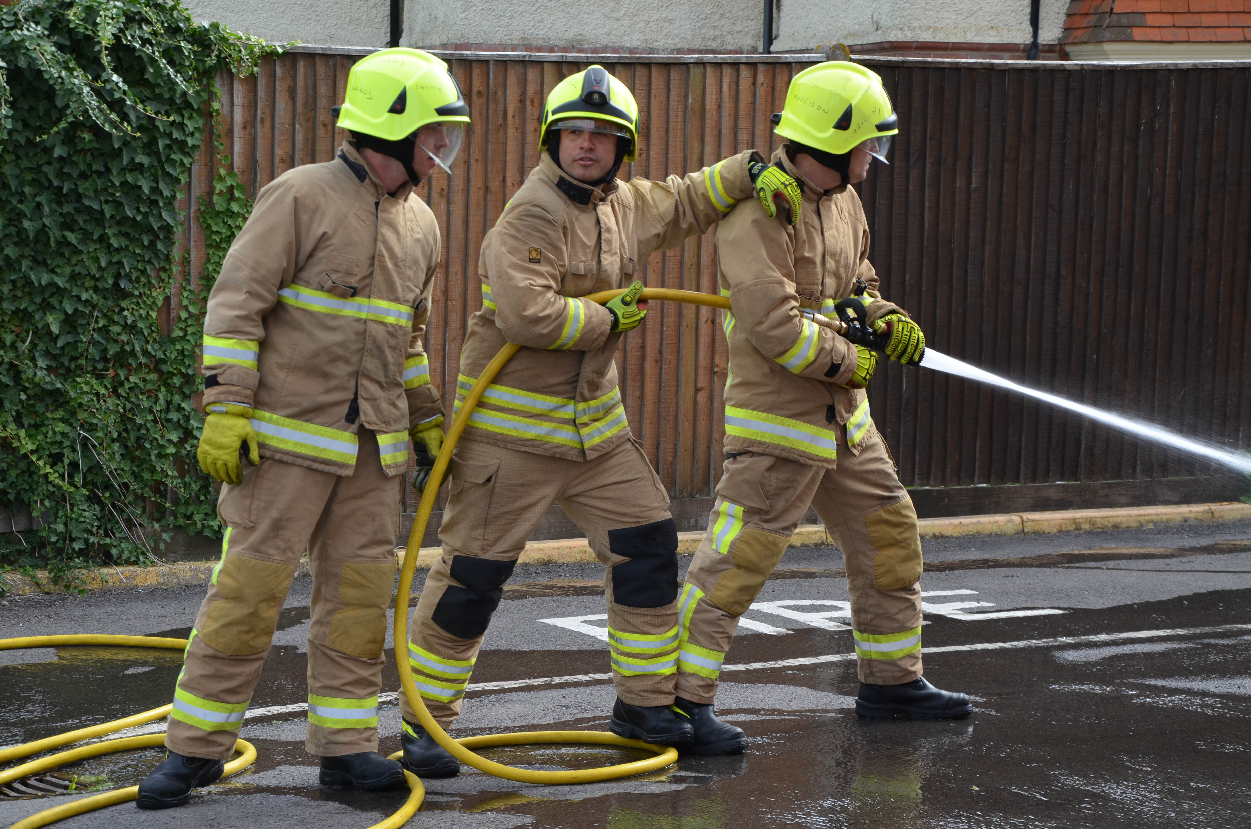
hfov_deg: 20.7
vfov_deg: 13.8
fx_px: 3433
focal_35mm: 99
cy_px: 414
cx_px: 626
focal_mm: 66
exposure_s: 1/250
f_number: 8
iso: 200
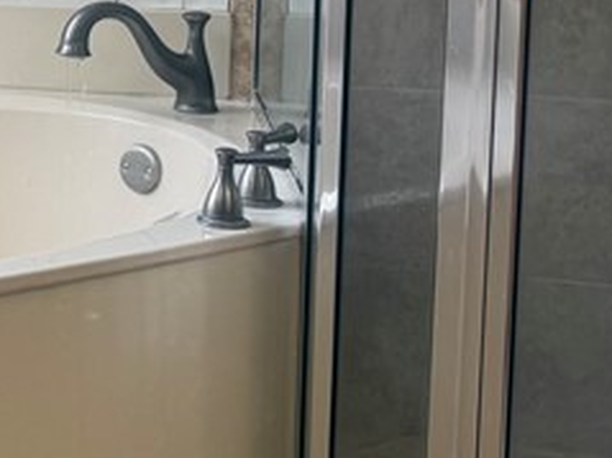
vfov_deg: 13.9
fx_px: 1820
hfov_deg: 15.3
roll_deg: +0.3
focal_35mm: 103
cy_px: -115
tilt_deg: -5.4
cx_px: -625
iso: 50
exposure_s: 1/120
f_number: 1.78
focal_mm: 6.76
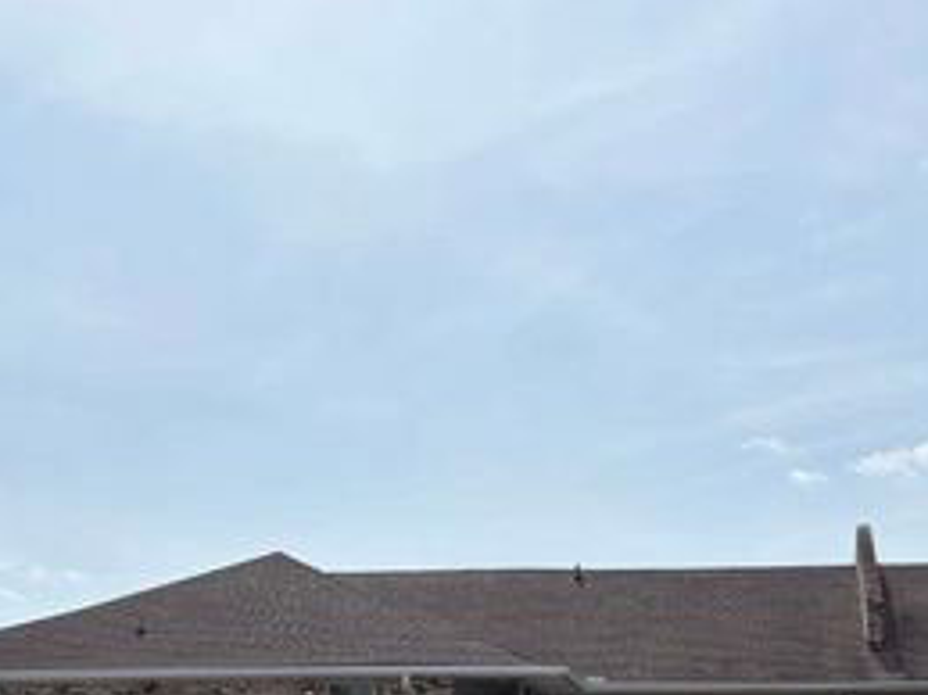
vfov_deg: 18.6
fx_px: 1795
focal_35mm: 67
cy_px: 1127
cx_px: 806
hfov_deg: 28.1
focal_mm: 5.96
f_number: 1.6
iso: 50
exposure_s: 1/5348
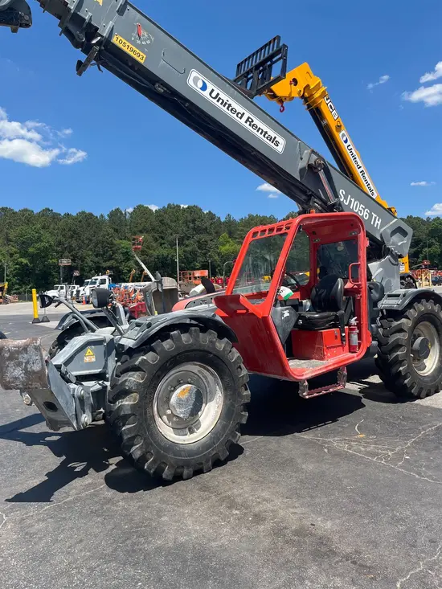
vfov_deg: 67.3
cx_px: 221
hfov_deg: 53.1
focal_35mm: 26
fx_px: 443
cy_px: 294
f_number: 1.6
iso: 50
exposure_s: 1/2137
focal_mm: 5.1
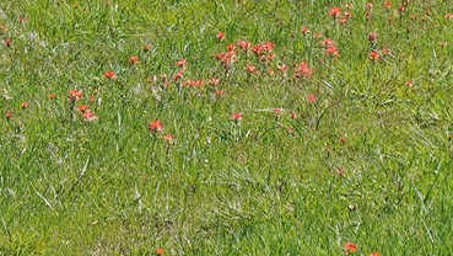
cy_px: -537
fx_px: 4447
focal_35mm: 370
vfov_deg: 3.2
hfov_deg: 5.8
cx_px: -190
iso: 100
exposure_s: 1/800
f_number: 3.5
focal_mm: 40
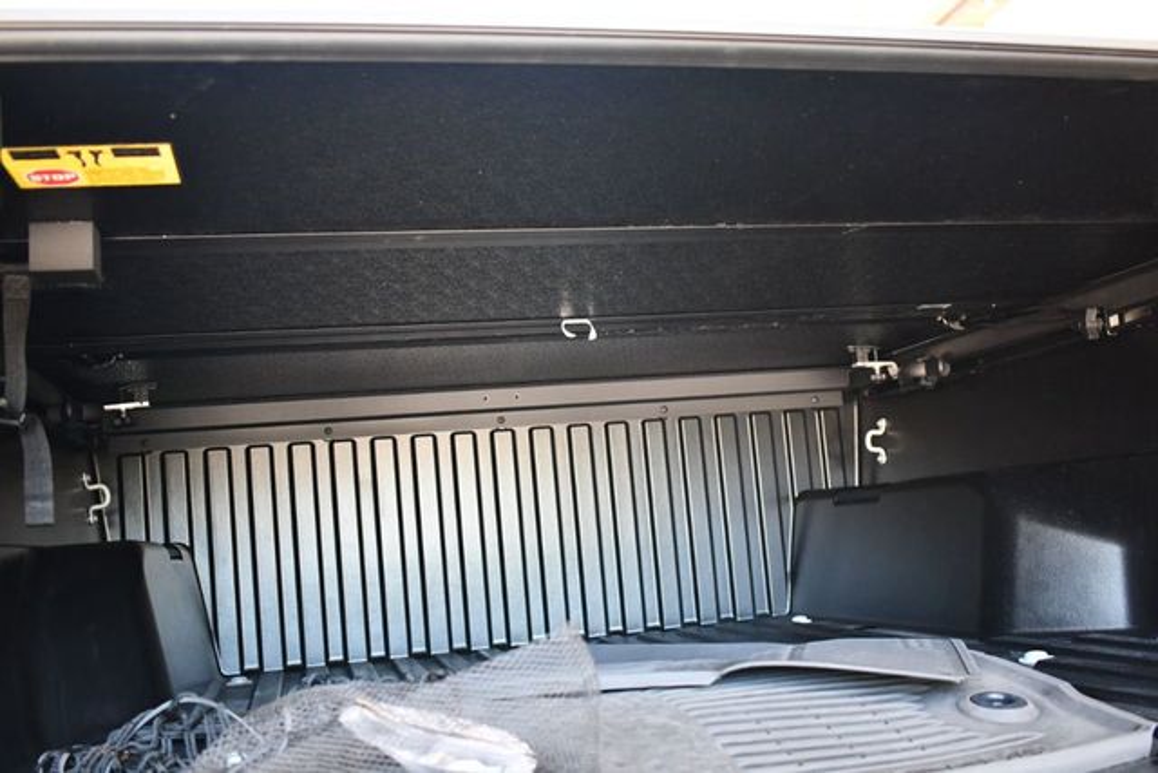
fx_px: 1158
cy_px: 386
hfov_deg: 53.1
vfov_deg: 36.9
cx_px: 579
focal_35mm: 36
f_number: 3.5
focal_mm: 18
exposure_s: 1/125
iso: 1600
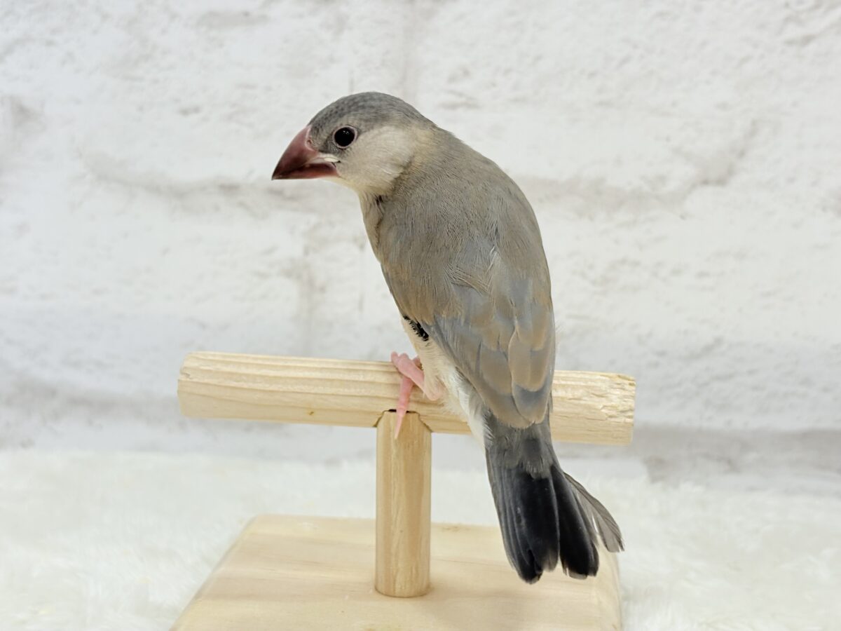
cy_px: 316
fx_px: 1263
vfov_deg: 28.0
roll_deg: +0.1
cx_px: 420
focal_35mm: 52
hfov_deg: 36.8
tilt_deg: -11.5
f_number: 1.6
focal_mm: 5.96
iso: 64
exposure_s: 1/100
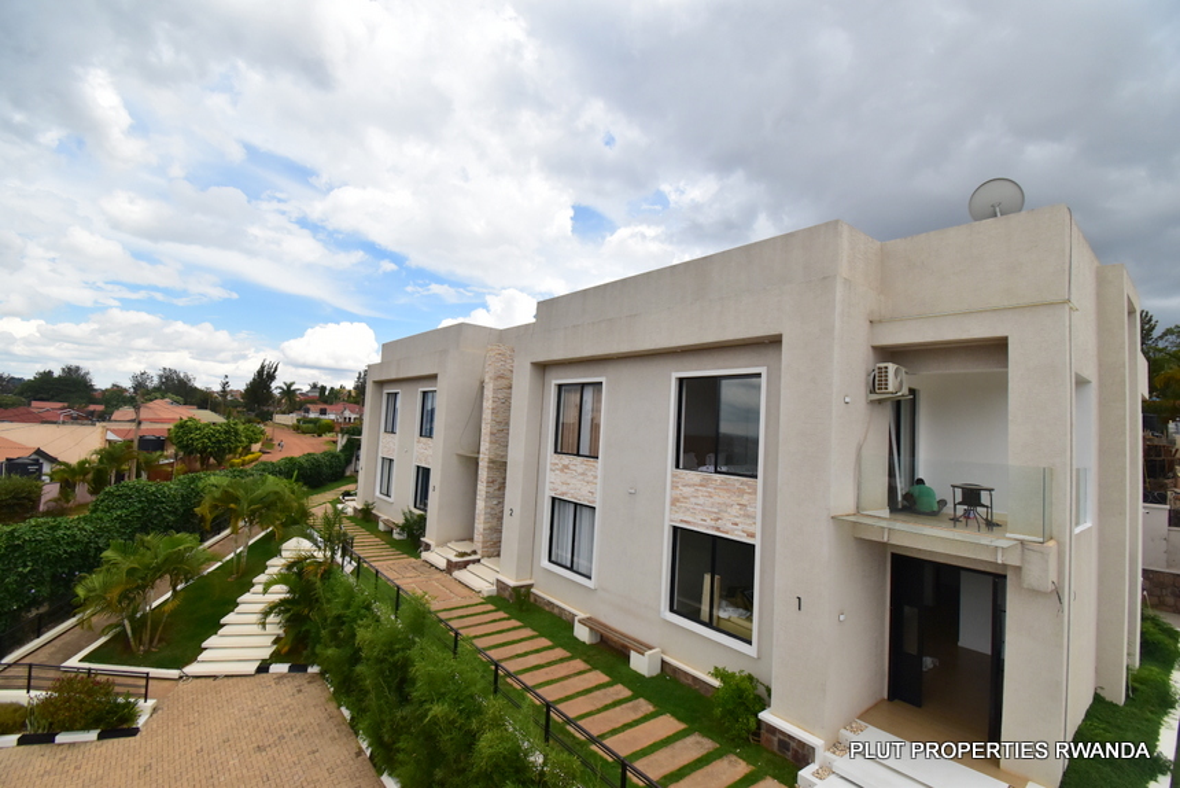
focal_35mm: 15
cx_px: 590
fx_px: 492
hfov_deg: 100.4
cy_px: 394
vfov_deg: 77.4
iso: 800
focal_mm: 10
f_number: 8
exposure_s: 1/1600
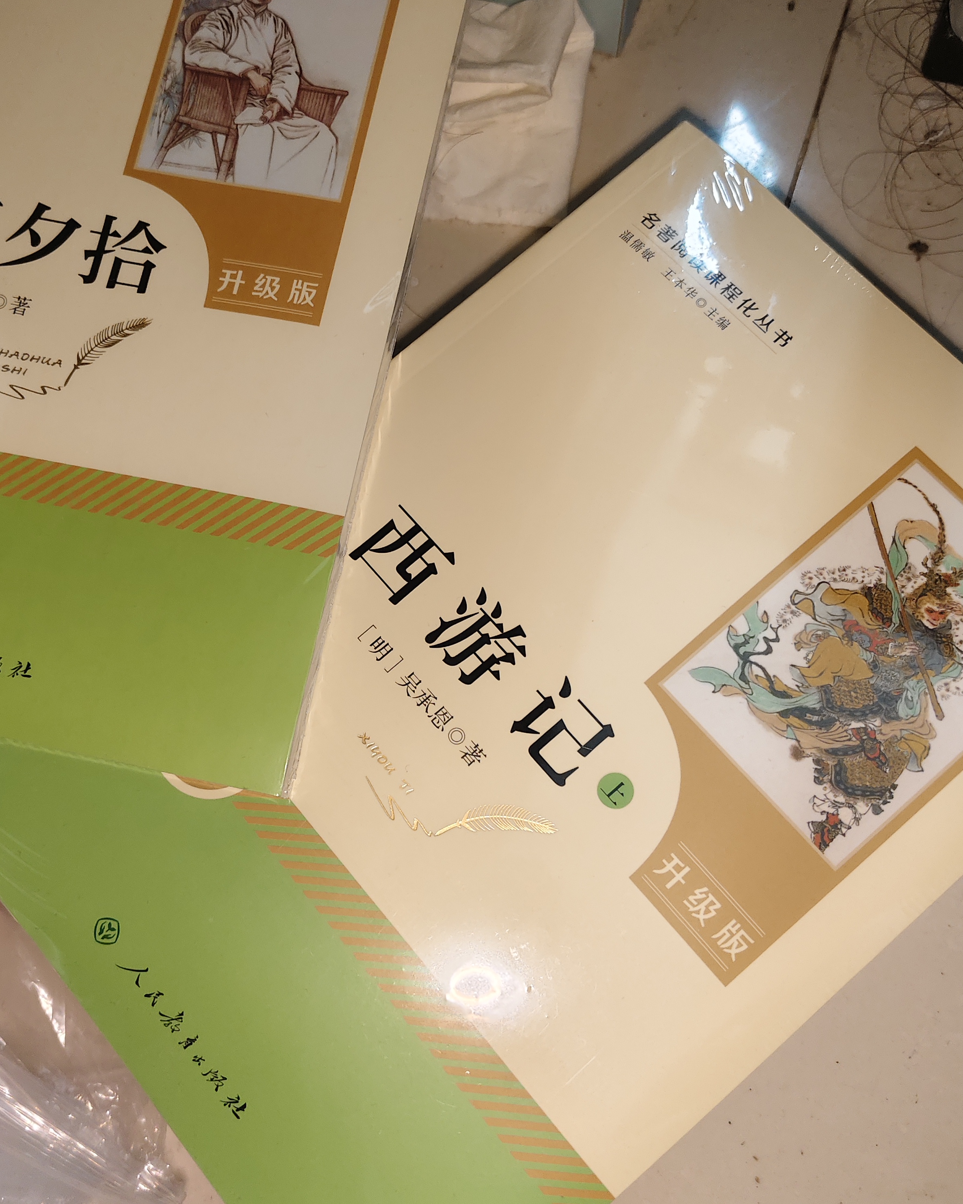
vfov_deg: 57.2
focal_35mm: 31
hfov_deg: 46.9
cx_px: 394
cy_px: 607
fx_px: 1104
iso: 362
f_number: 1.88
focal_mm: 5.56
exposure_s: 1/100
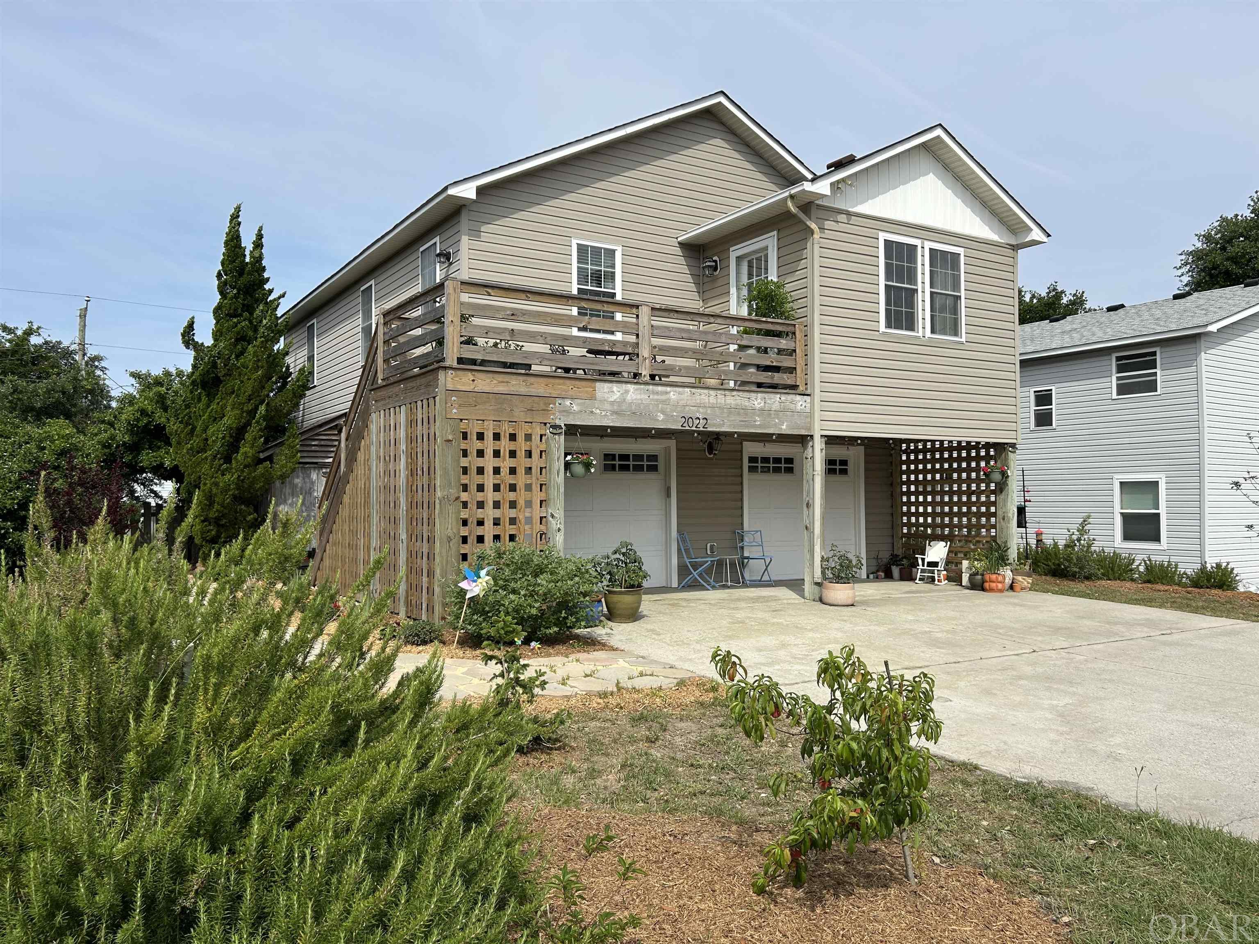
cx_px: 630
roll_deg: +0.0
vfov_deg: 53.1
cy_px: 472
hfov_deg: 67.3
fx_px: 946
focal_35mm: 26
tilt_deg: +1.5
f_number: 1.5
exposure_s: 1/4831
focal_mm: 5.7
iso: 50
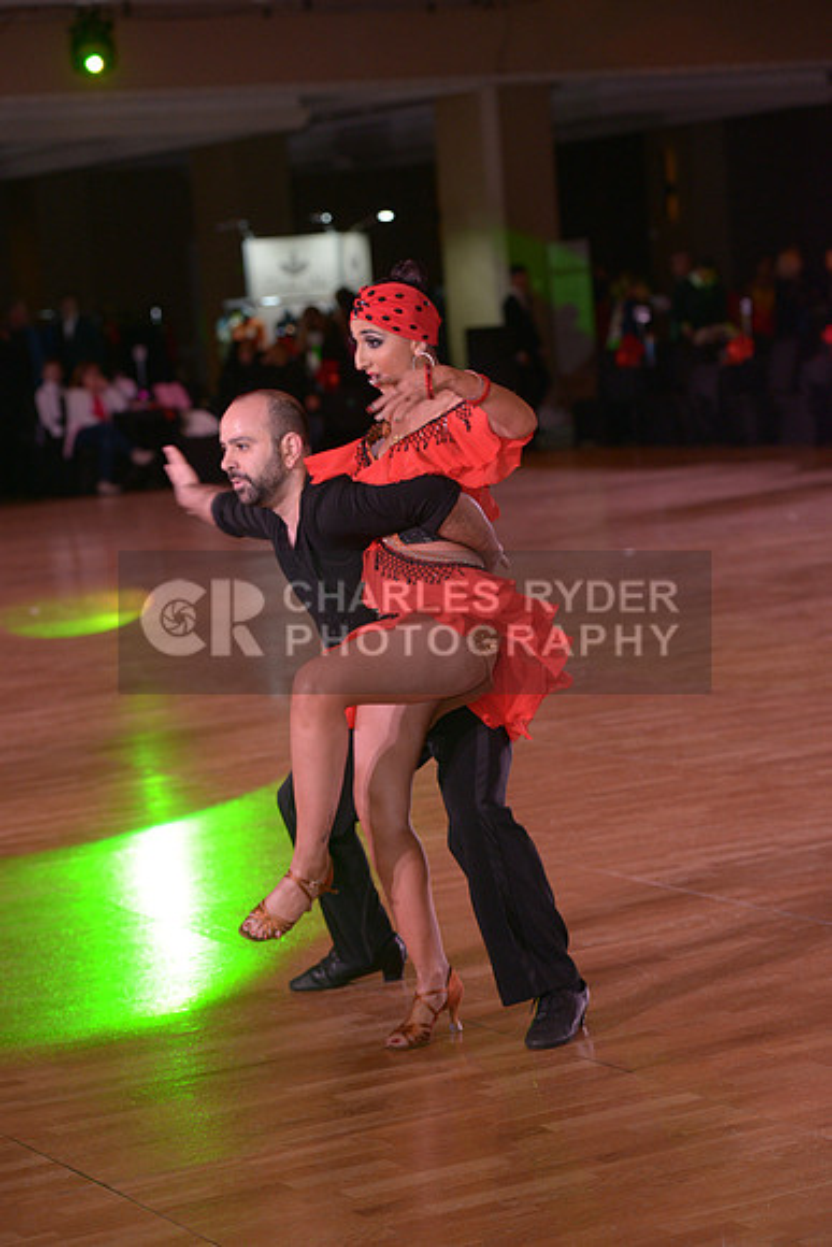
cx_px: 416
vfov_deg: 20.8
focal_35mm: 98
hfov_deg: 14.0
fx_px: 3395
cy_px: 624
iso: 1250
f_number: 5
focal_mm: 98
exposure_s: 1/200
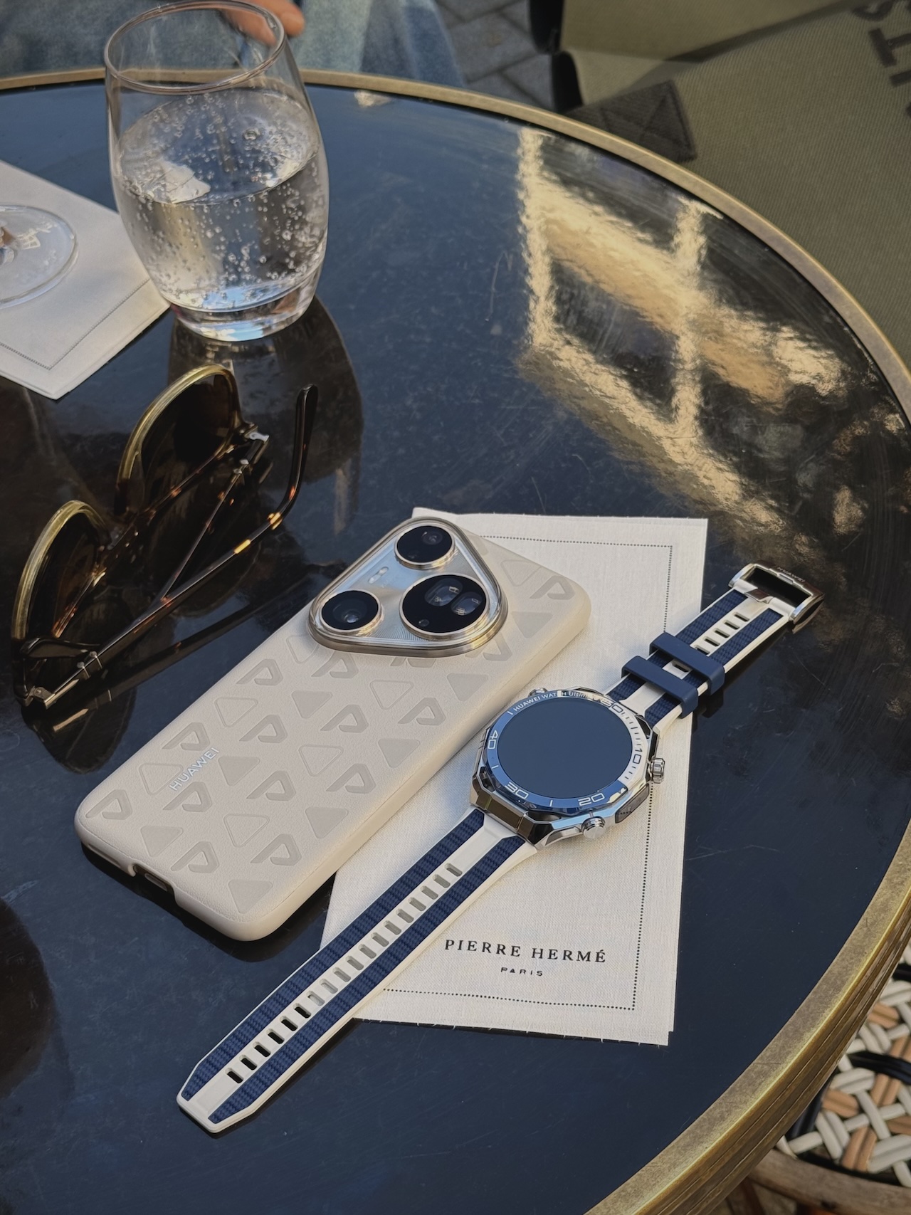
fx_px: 1685
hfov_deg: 30.3
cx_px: 456
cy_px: 608
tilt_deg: -48.3
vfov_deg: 39.7
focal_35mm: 48
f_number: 1.78
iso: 64
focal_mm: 6.76
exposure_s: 1/415
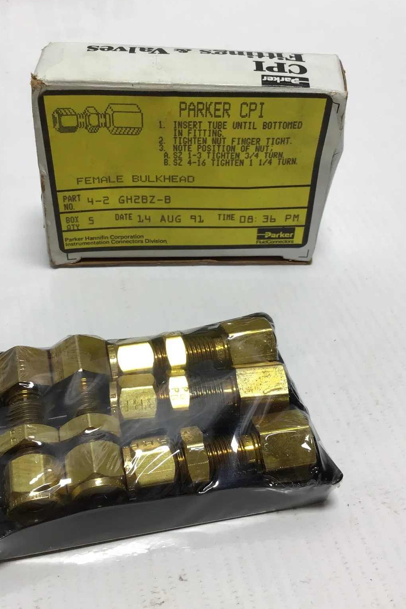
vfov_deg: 46.4
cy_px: 303
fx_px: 710
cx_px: 165
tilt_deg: -43.5
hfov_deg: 31.8
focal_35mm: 42
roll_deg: +0.7
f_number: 2.4
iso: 25
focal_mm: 3.3
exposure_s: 1/150
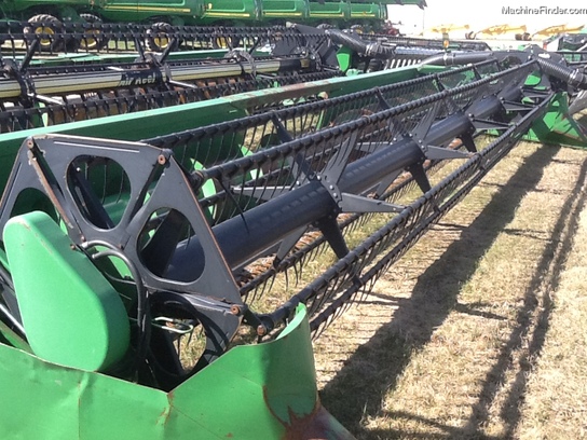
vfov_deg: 44.2
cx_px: 294
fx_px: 543
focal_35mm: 32
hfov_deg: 56.8
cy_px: 220
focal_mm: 2.03
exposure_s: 1/424
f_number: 2.4
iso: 64
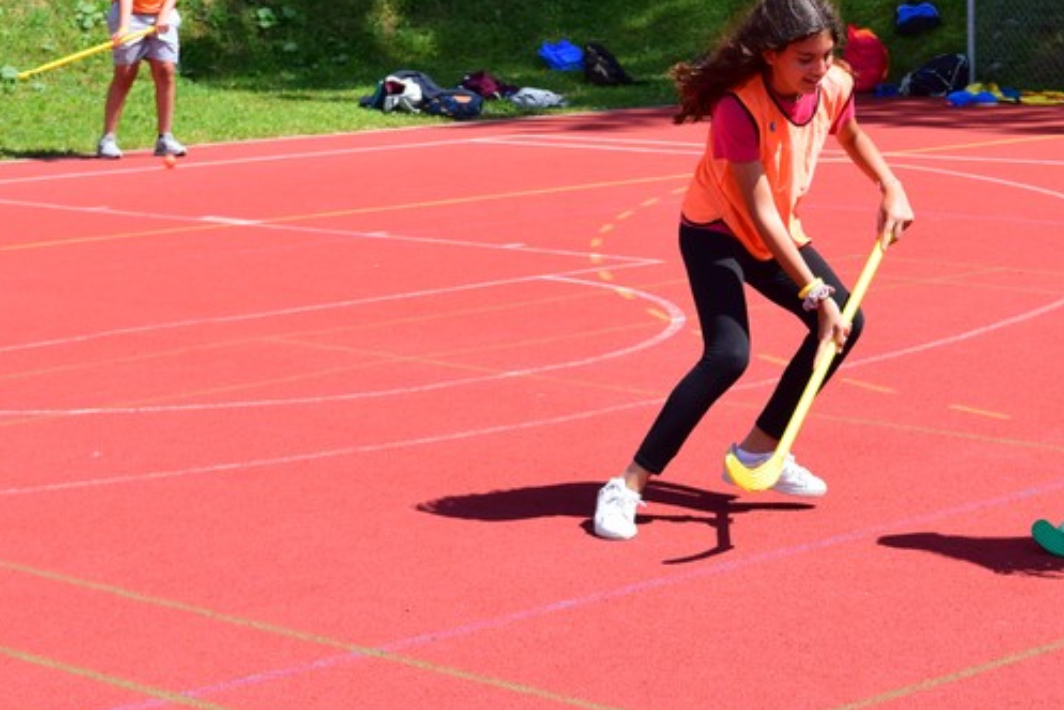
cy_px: 198
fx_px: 3105
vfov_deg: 13.0
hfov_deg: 19.3
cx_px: 796
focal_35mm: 105
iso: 400
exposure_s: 1/1250
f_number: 8
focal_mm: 34
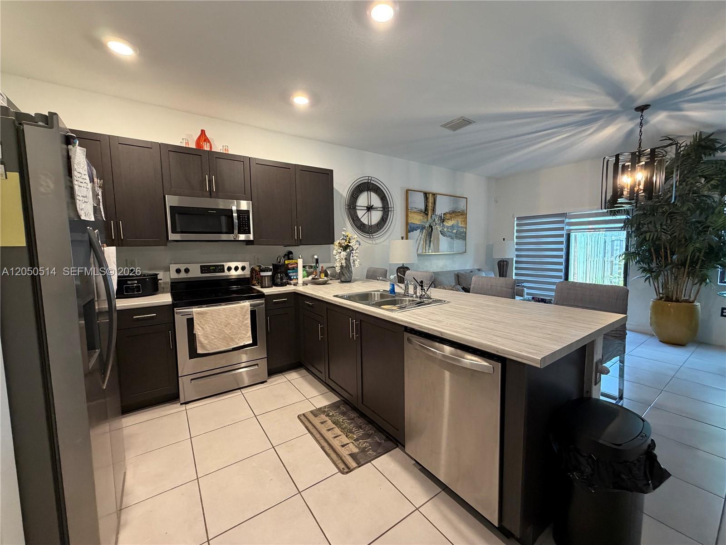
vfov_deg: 85.7
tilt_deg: -5.0
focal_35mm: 14
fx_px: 294
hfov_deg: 102.1
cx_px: 363
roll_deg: +1.5
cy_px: 272
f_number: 2.2
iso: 400
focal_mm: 2.22
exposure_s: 1/60
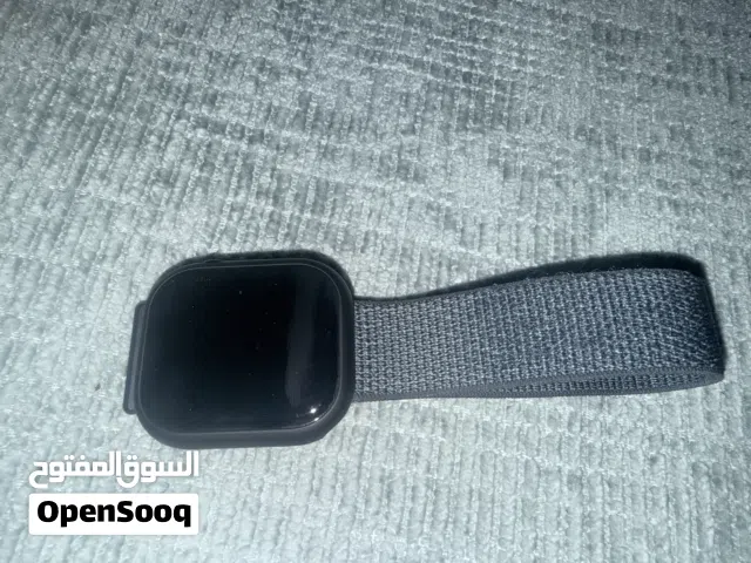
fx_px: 521
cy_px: 282
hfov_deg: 71.6
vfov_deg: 56.8
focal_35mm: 24
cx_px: 376
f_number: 2.2
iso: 25
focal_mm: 2.22
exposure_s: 1/122
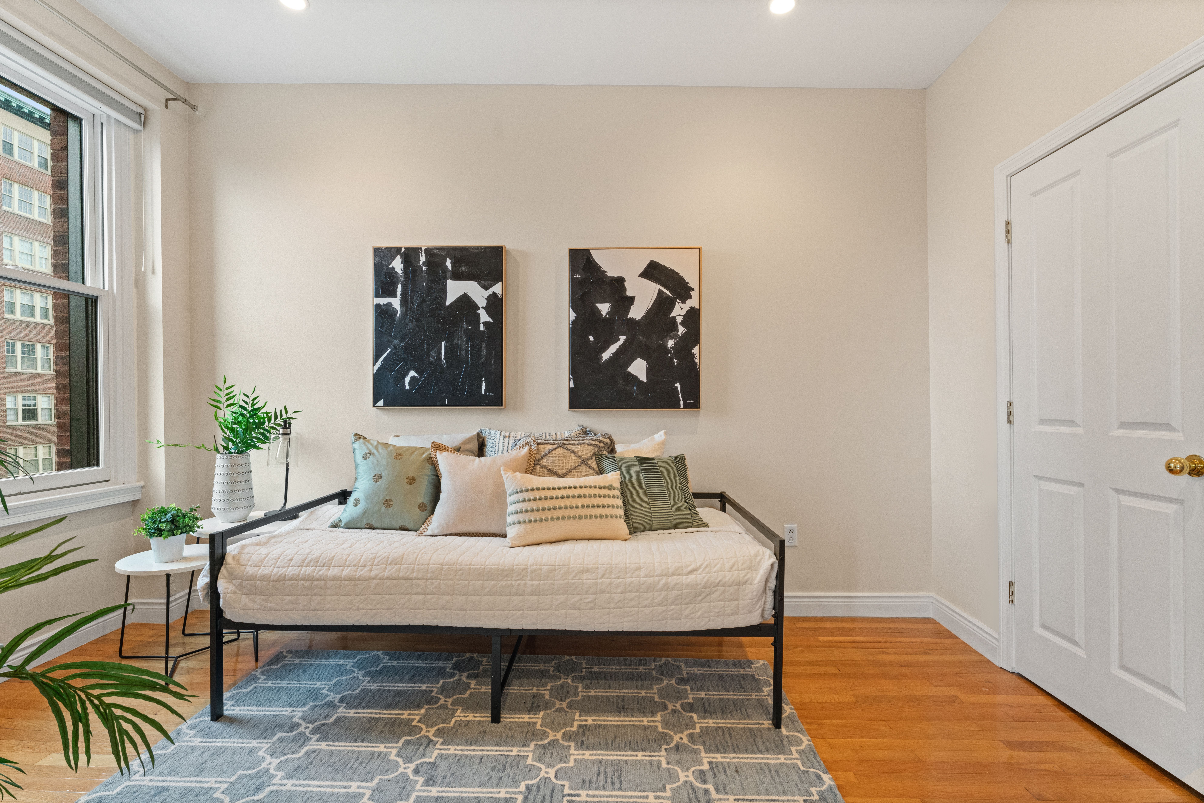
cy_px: 402
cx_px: 602
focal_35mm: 17
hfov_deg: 93.9
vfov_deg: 71.1
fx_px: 562
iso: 1600
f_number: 11
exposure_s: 1.6
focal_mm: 16.8
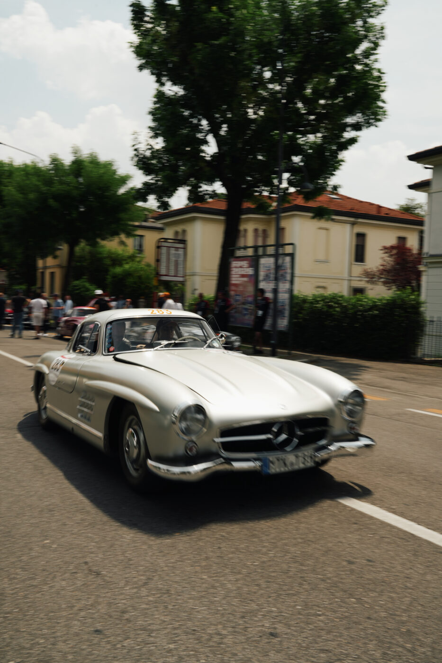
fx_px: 589
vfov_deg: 58.7
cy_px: 332
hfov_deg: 41.1
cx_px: 221
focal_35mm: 32
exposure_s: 1/50
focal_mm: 32
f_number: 14
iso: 100
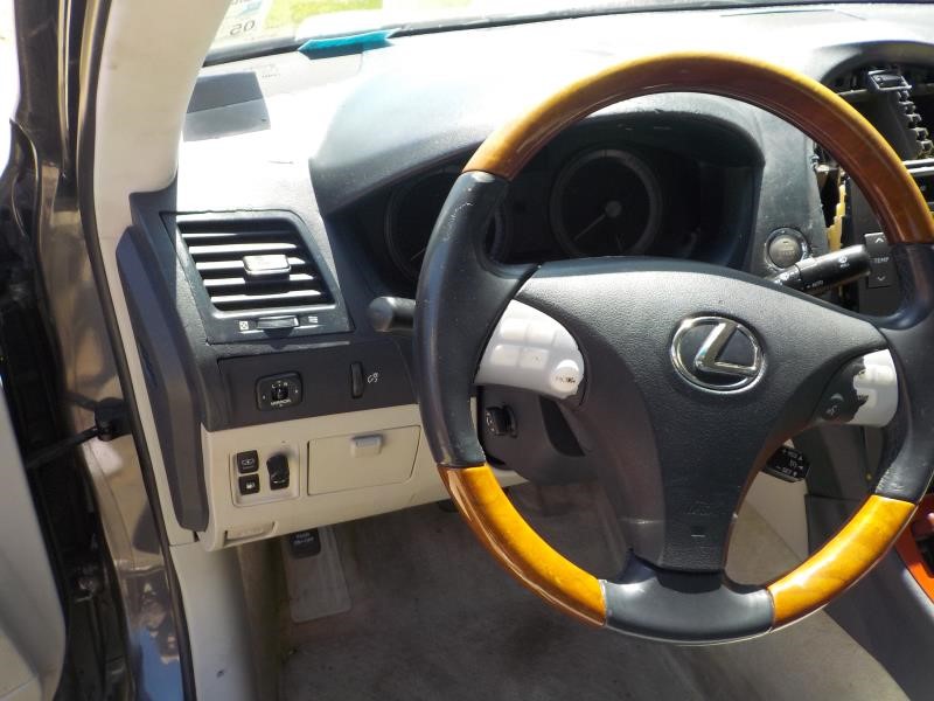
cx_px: 467
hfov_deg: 60.0
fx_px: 809
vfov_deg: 46.8
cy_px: 350
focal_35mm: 30
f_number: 3.3
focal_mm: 4.1
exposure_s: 1/200
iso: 125
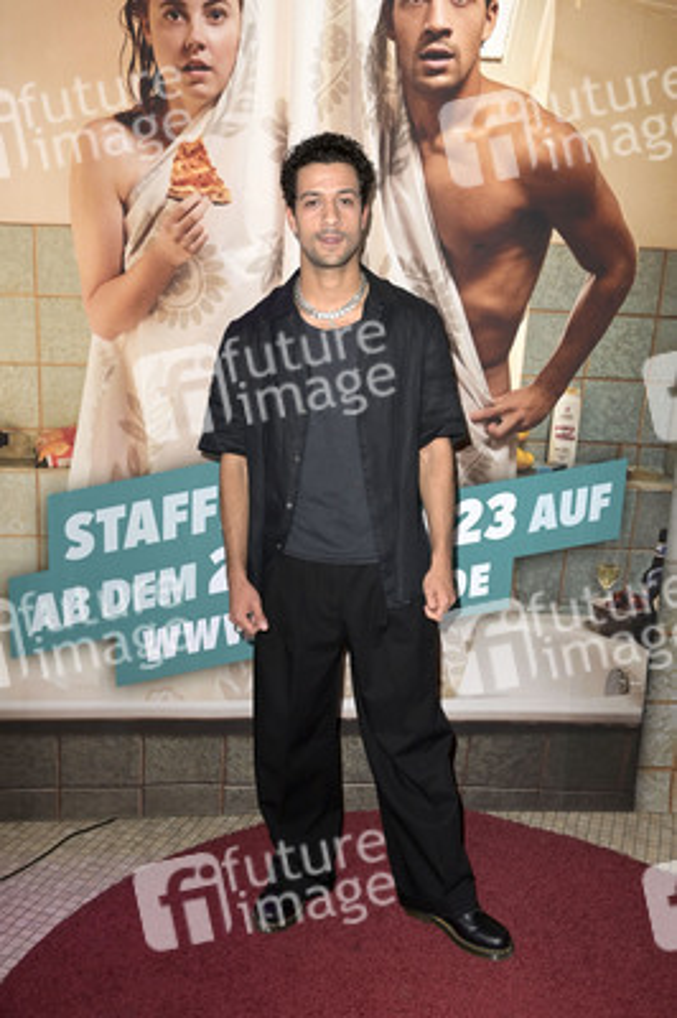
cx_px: 338
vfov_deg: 55.8
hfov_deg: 38.8
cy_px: 509
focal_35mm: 34
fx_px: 961
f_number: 5
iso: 500
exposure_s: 1/250
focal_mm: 34
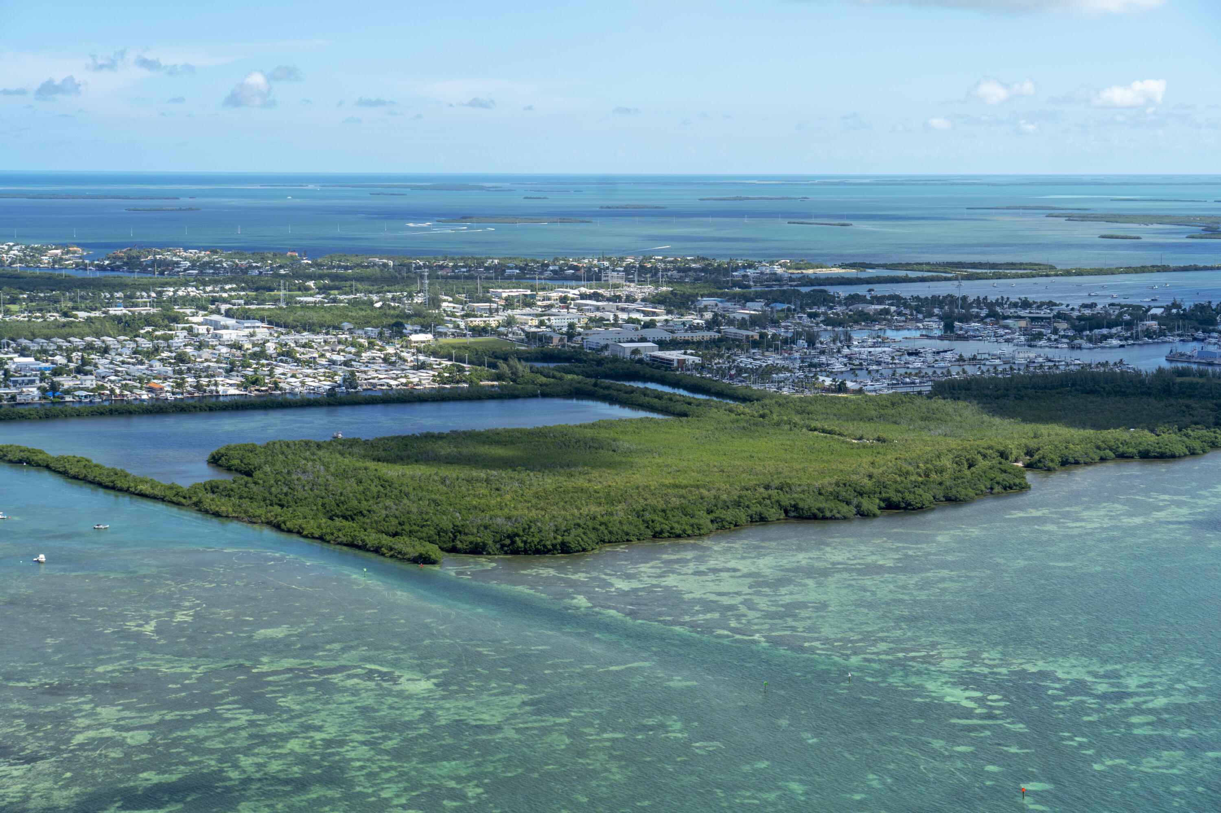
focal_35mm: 66
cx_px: 610
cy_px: 406
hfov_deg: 30.5
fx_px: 2238
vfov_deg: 20.6
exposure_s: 1/500
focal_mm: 66
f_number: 5.6
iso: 320
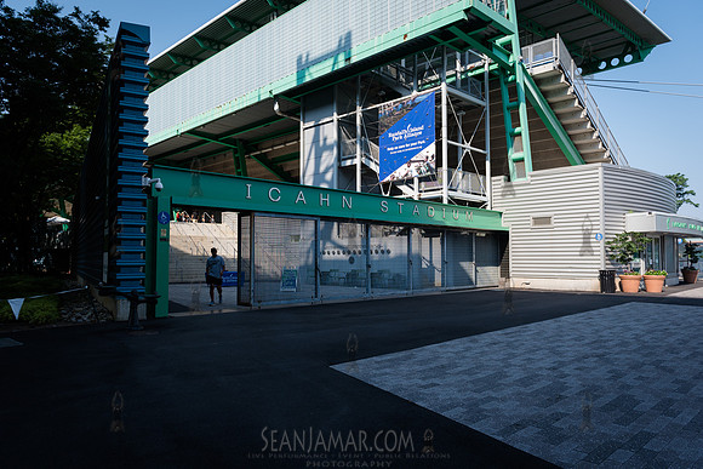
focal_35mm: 26
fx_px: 516
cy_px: 234
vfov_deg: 48.9
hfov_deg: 68.6
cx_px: 352
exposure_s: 1/500
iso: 200
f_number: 5
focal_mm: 26
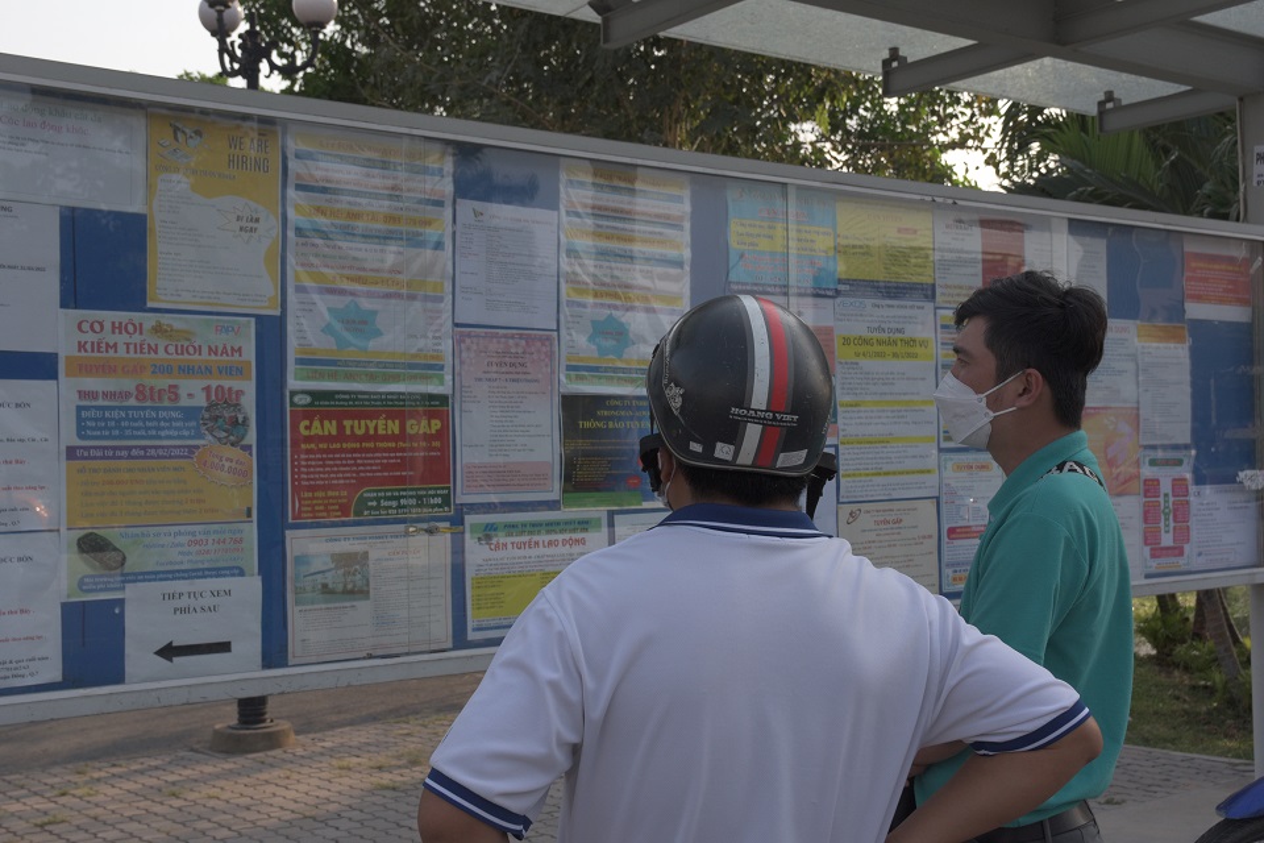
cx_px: 632
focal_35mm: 44
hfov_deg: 45.0
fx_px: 1527
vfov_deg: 30.8
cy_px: 422
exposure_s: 1/1000
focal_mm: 29
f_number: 5.6
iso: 500
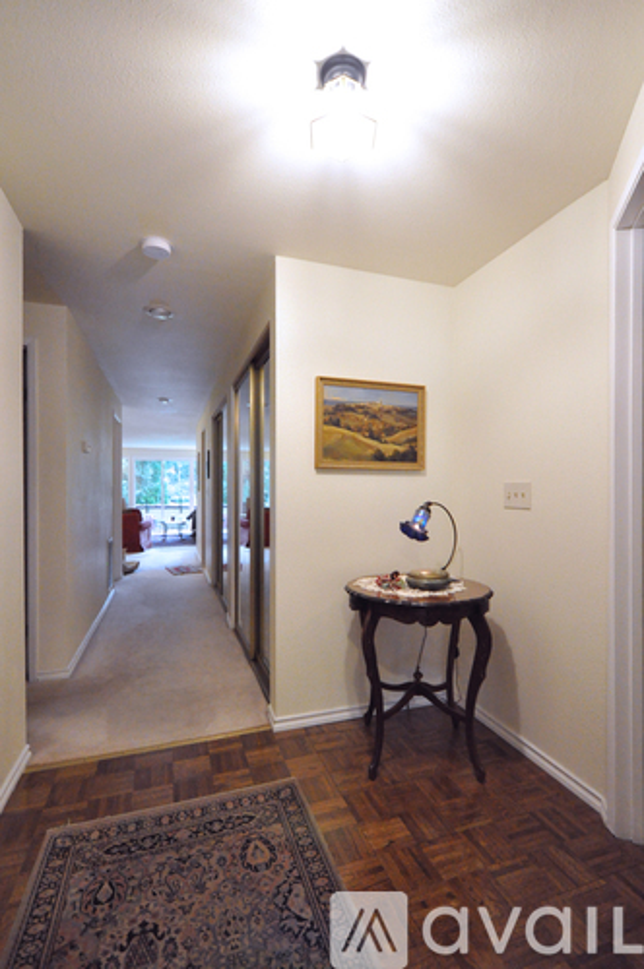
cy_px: 484
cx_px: 322
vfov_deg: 95.1
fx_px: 444
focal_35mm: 16
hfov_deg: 71.9
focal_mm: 11
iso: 3200
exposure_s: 1/25
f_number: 3.5
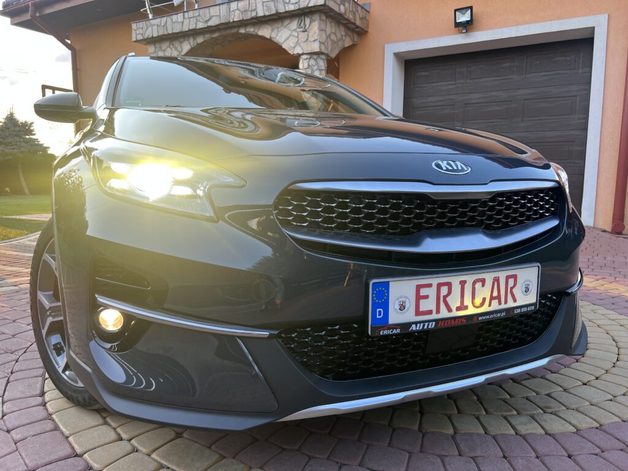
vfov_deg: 53.1
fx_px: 472
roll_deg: -1.0
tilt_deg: -6.0
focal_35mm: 26
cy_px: 236
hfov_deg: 67.3
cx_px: 314
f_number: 1.5
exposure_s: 1/313
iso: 80
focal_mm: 5.7
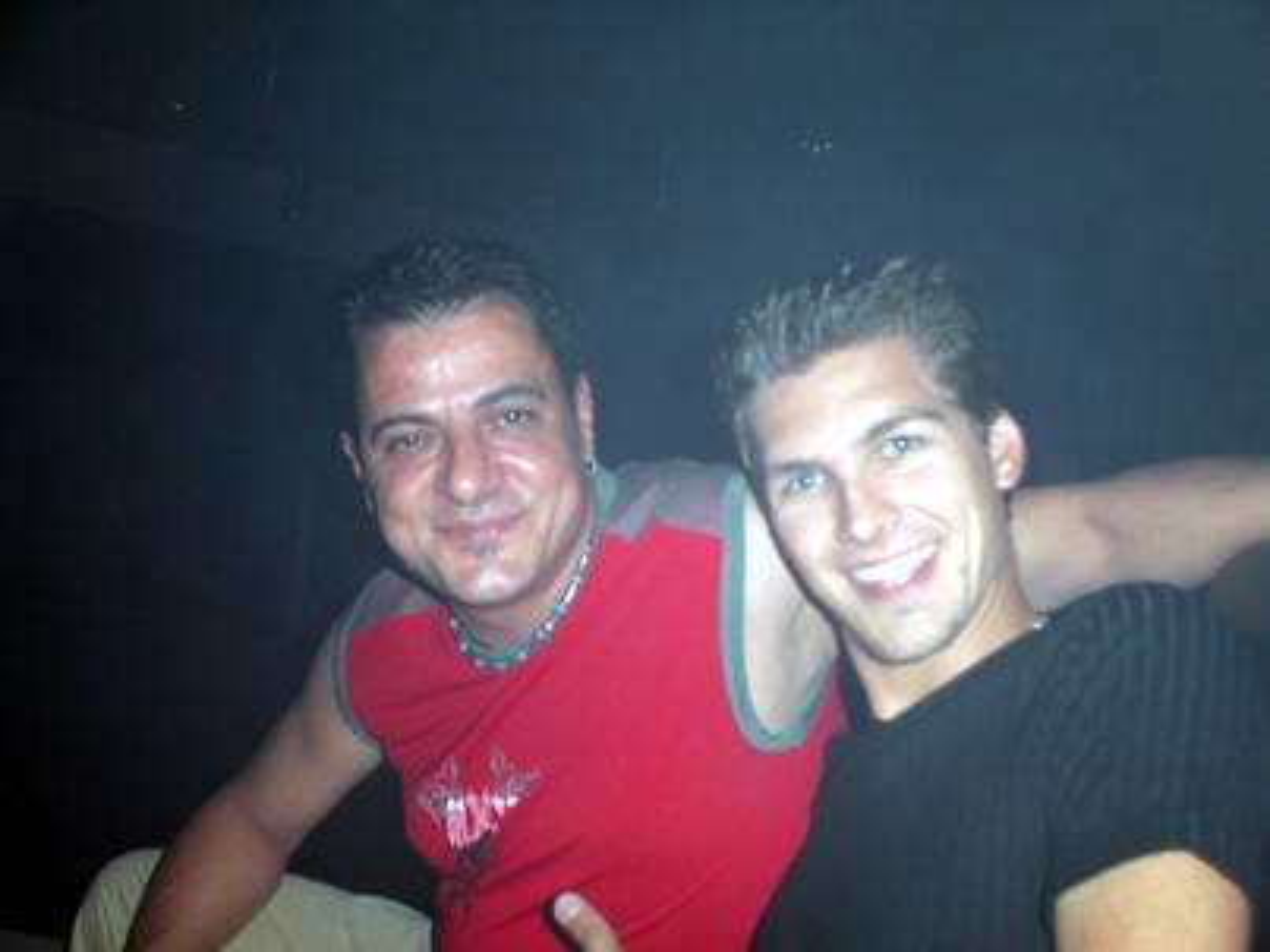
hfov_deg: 49.0
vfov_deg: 37.7
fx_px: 1394
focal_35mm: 38
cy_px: 476
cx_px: 635
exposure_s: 1/30
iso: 100
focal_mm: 7.8
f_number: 2.8
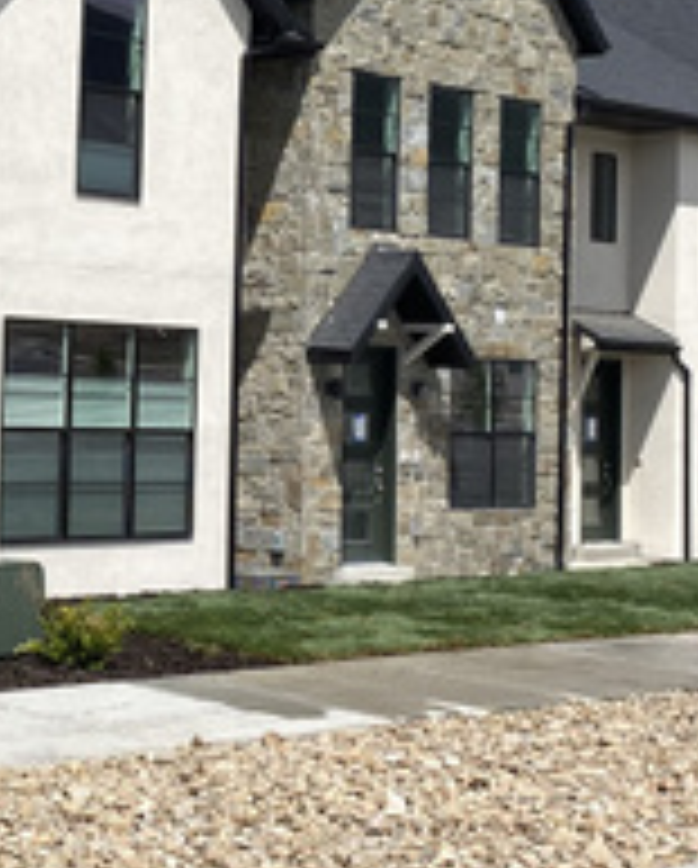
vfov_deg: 22.6
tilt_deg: +4.3
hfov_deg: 17.8
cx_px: -23
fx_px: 2164
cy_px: 256
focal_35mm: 84
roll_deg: -2.1
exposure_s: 1/4274
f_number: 1.8
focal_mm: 4.25
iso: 32
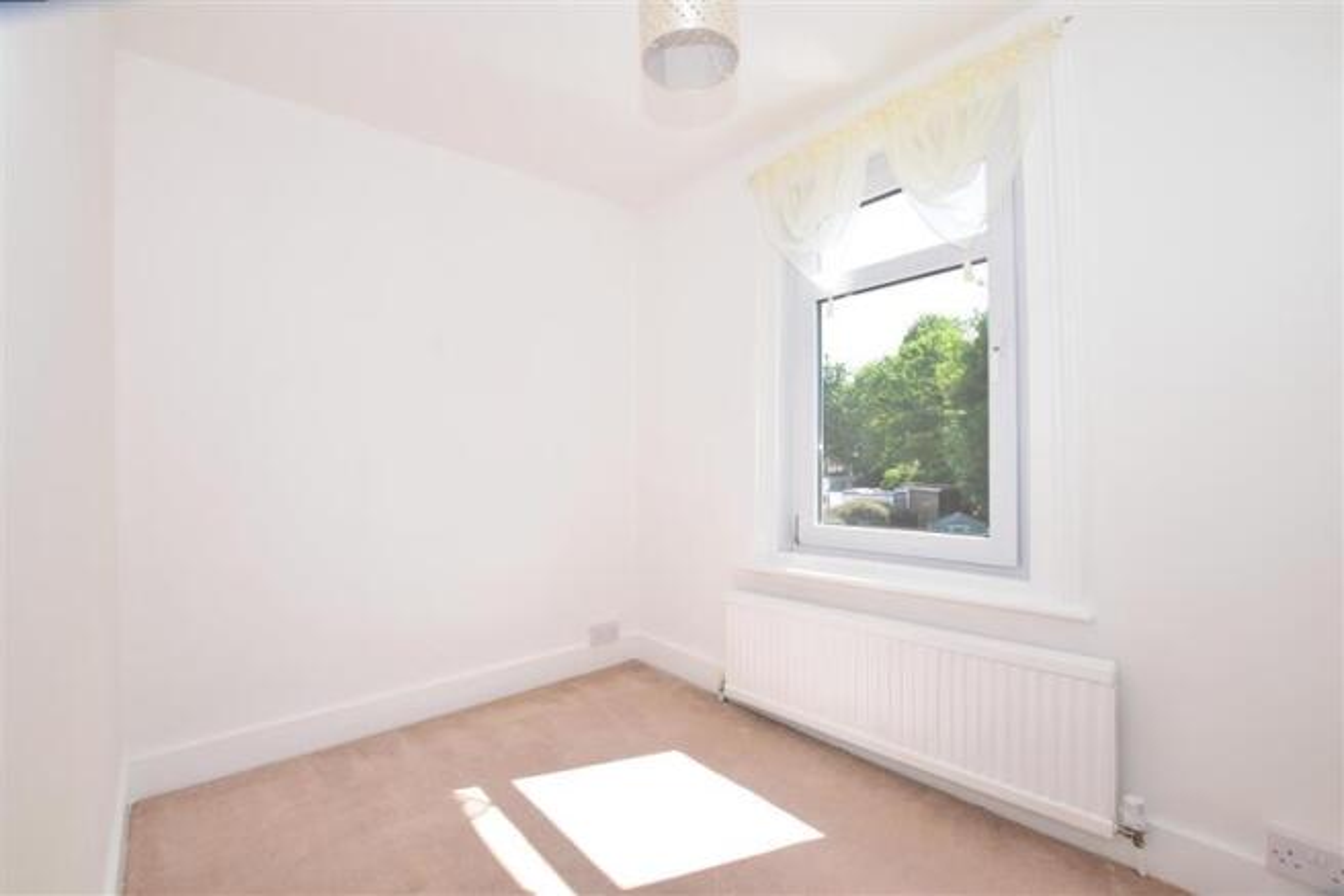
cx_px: 672
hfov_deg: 100.4
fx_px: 560
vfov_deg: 77.3
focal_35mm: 15
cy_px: 448
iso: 400
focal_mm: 10
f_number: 10
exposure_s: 1/200
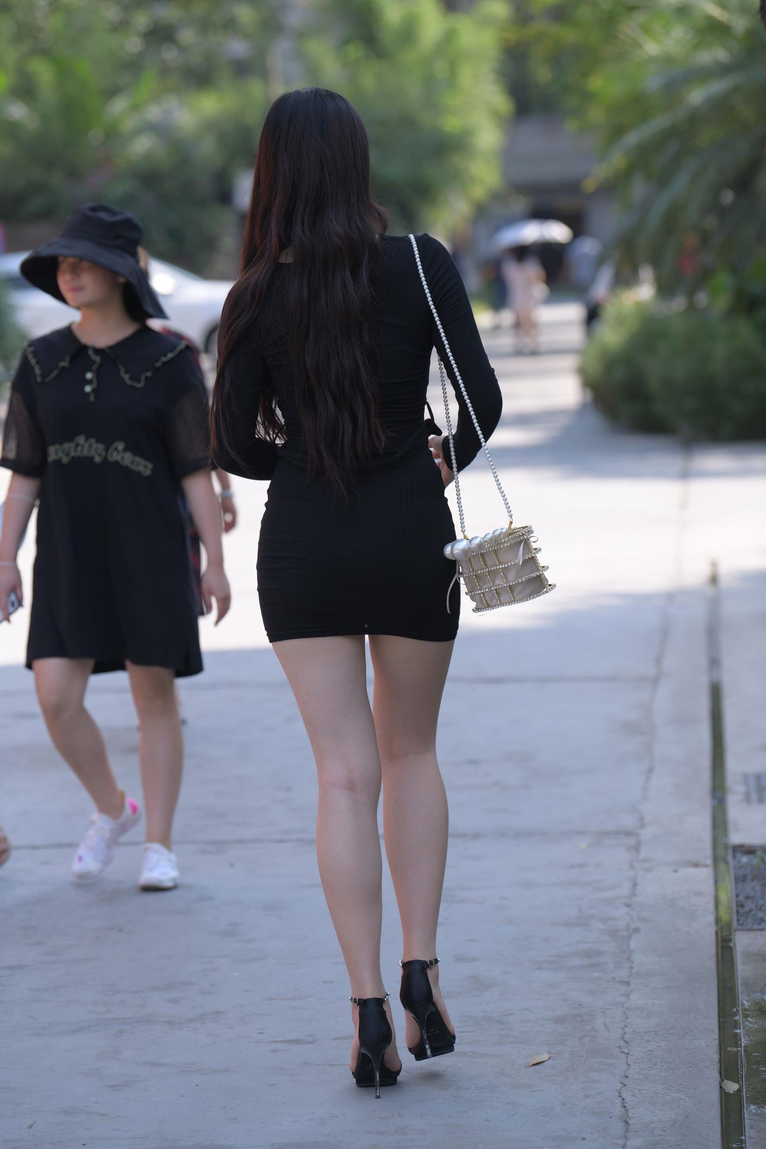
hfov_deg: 10.2
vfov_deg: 15.2
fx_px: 4308
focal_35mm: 135
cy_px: 574
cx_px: 383
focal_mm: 135
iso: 250
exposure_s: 1/640
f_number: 4
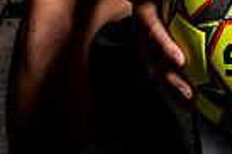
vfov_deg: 11.3
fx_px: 657
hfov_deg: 19.6
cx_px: 213
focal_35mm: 102
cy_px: -210
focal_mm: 31
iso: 320
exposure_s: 1/250
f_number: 9
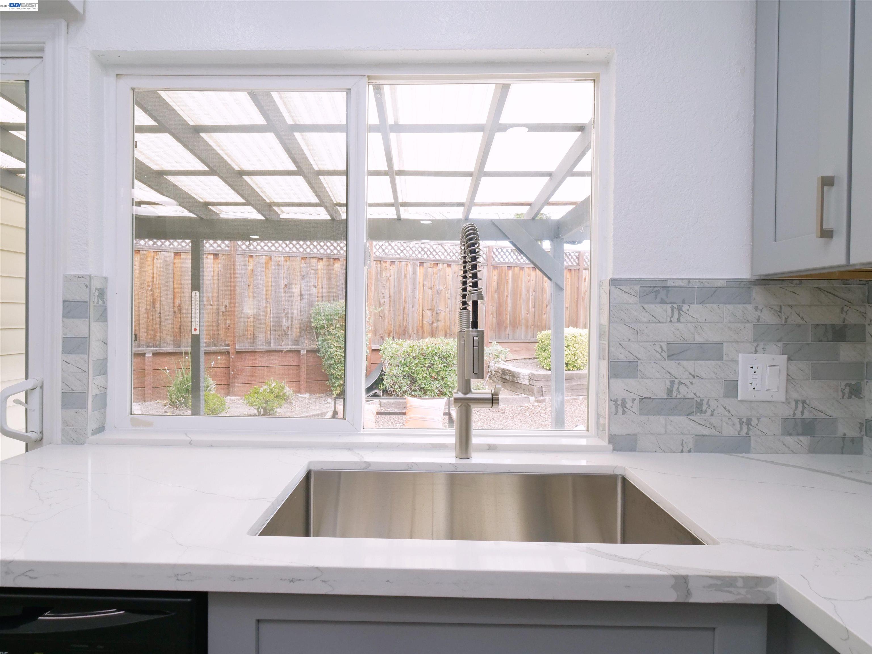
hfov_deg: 81.7
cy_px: 327
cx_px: 436
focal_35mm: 20
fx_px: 504
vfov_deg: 66.0
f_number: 5.6
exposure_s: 1/125
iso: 800
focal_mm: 10
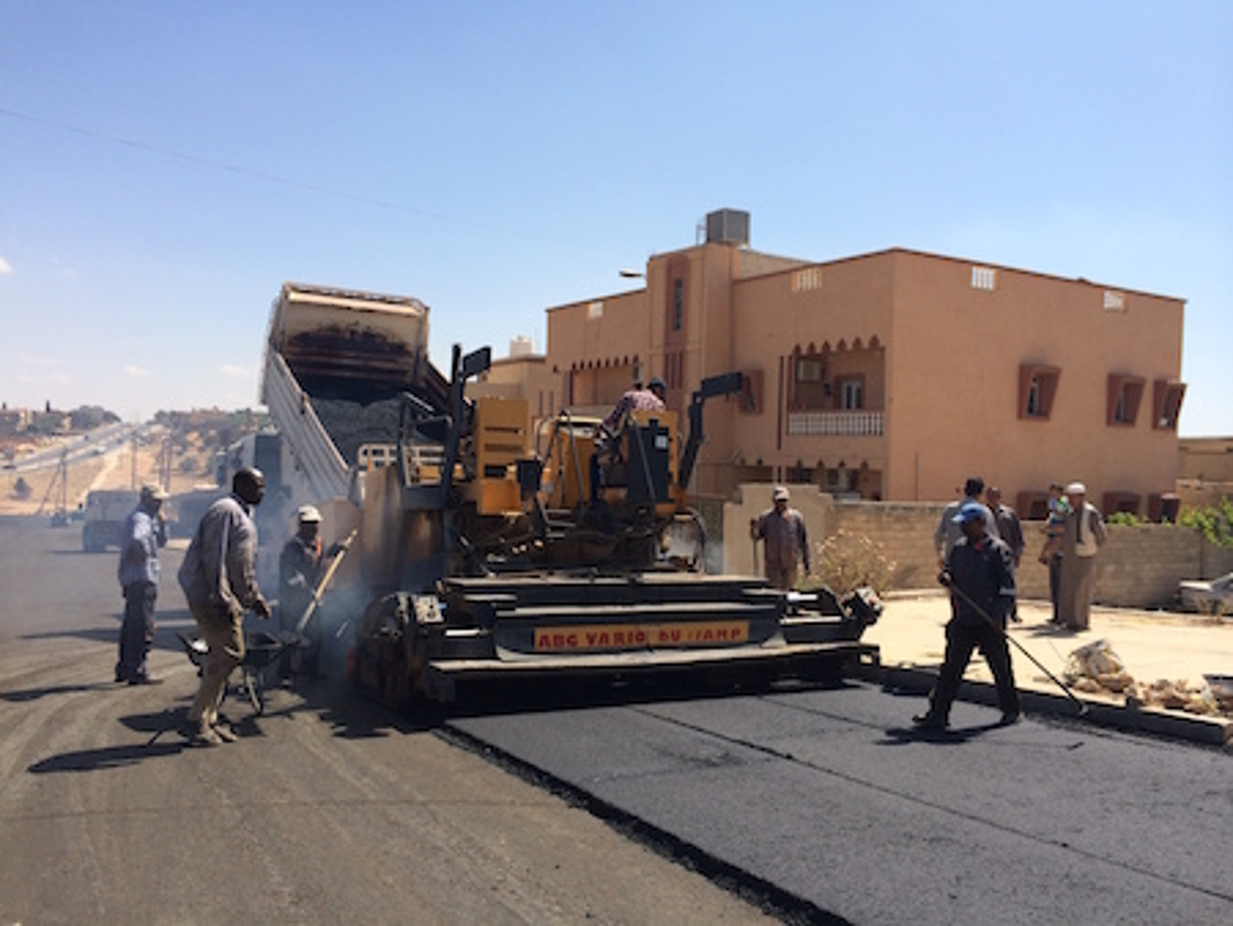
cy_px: 463
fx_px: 1069
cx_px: 616
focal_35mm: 30
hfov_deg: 59.9
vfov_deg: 46.8
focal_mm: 4.12
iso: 32
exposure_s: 1/2160
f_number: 2.2
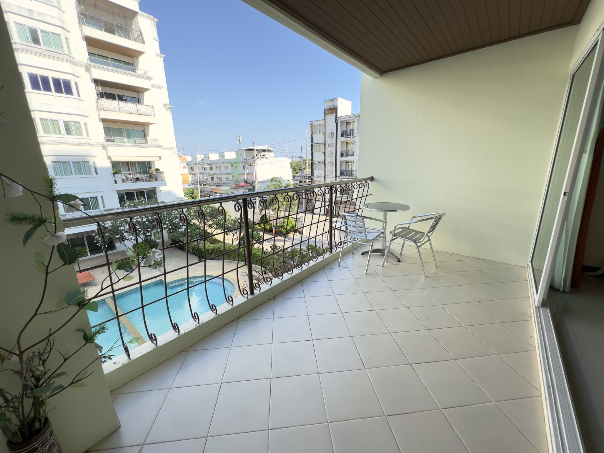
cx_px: 302
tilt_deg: -13.8
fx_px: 244
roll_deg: +1.2
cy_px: 226
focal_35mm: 14
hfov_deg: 102.1
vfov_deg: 85.7
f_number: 2.2
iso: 40
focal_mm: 2.22
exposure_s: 1/416
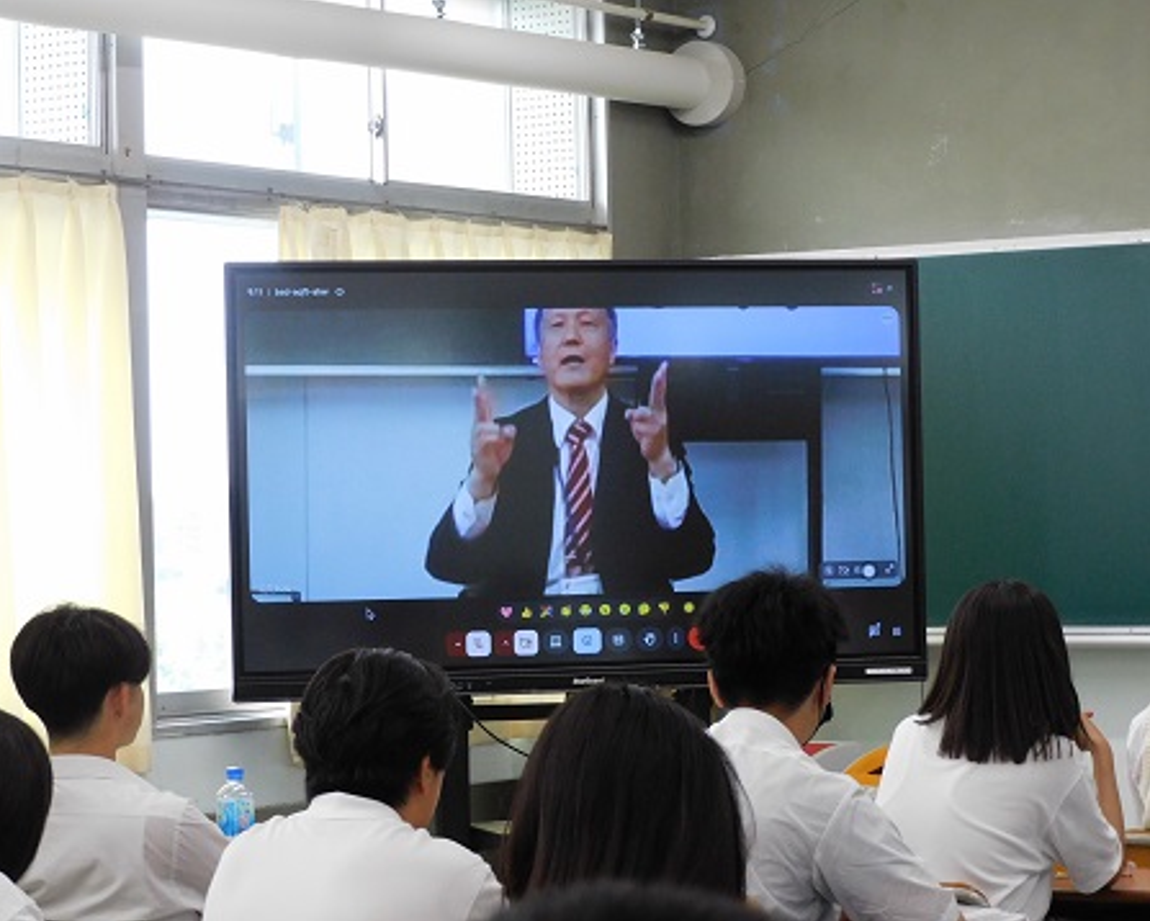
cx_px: 553
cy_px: 460
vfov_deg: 14.0
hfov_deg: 17.5
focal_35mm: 110
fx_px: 3746
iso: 400
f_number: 4.8
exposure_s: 1/100
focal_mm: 18.8
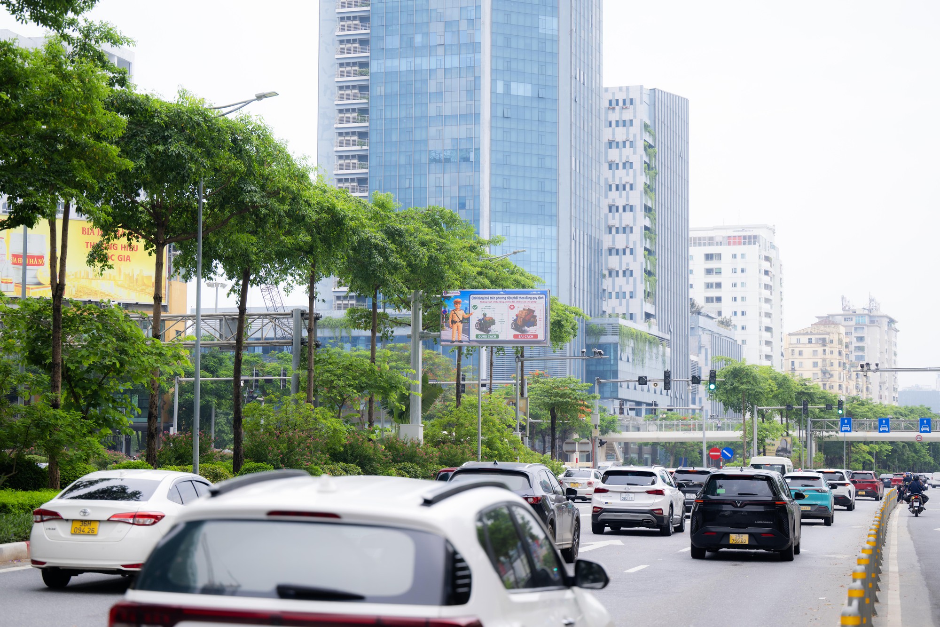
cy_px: 314
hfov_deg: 28.8
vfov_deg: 19.5
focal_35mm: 70
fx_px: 1827
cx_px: 470
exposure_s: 1/640
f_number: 2.8
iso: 125
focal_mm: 70
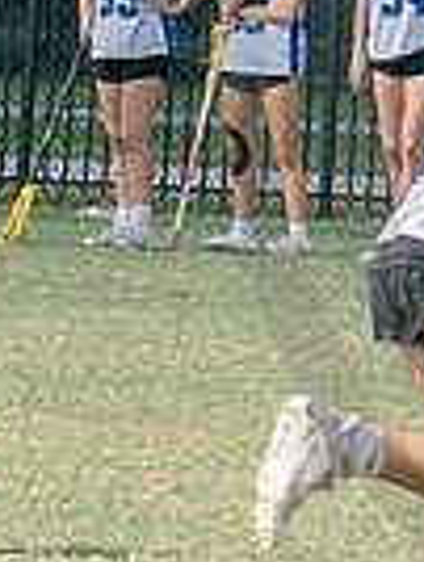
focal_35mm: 923
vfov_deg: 2.1
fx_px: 15026
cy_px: 59
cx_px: 1094
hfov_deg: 1.6
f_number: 5.6
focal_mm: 70
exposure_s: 1/800
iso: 250
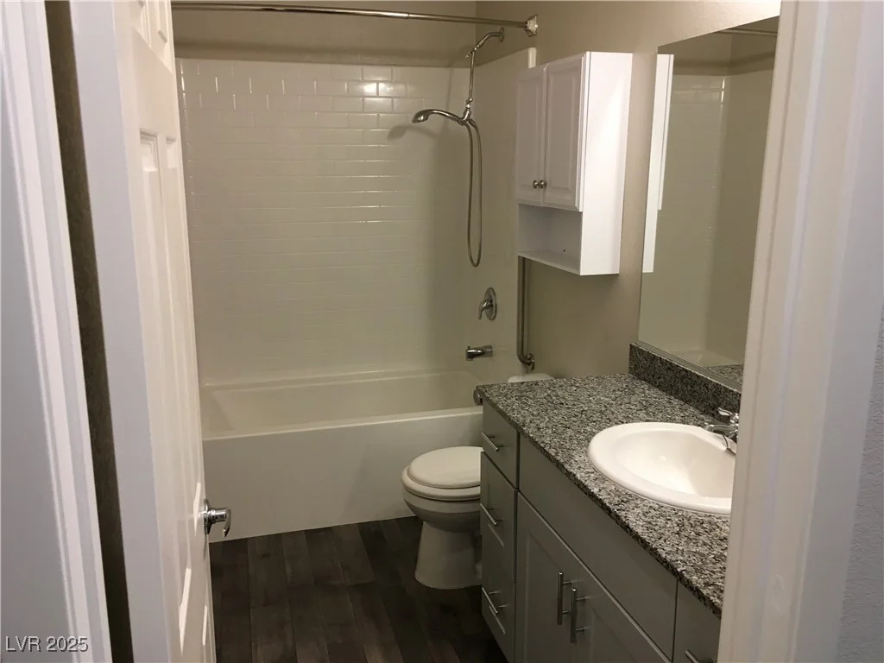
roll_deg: -1.0
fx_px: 741
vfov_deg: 48.2
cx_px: 442
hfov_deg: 61.7
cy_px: 332
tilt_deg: -13.5
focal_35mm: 29
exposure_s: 1/30
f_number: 2.2
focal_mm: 4.15
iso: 80
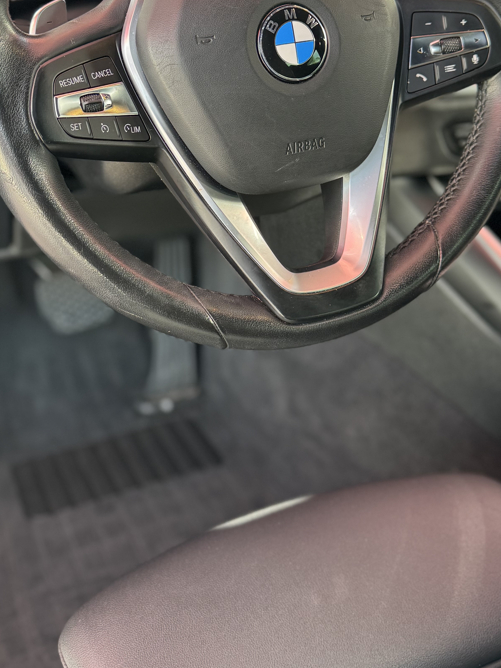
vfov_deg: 42.9
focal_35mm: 43
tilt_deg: -21.5
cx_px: 217
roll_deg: +2.2
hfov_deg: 33.5
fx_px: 830
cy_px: 197
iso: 160
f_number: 1.78
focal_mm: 6.76
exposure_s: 1/121
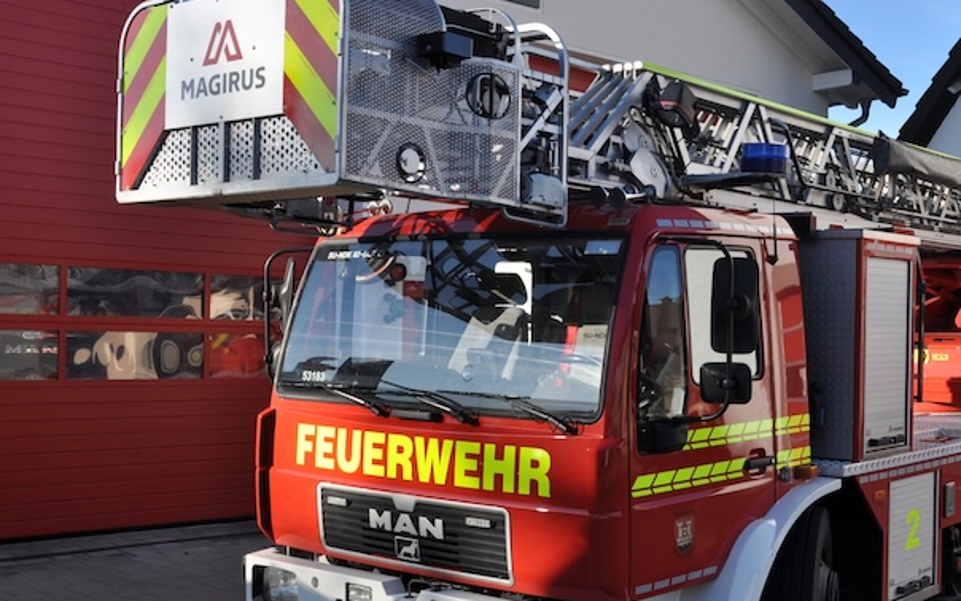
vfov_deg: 27.0
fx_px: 1251
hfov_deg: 41.2
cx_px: 678
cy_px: 308
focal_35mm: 48
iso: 200
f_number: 9
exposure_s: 1/320
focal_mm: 21
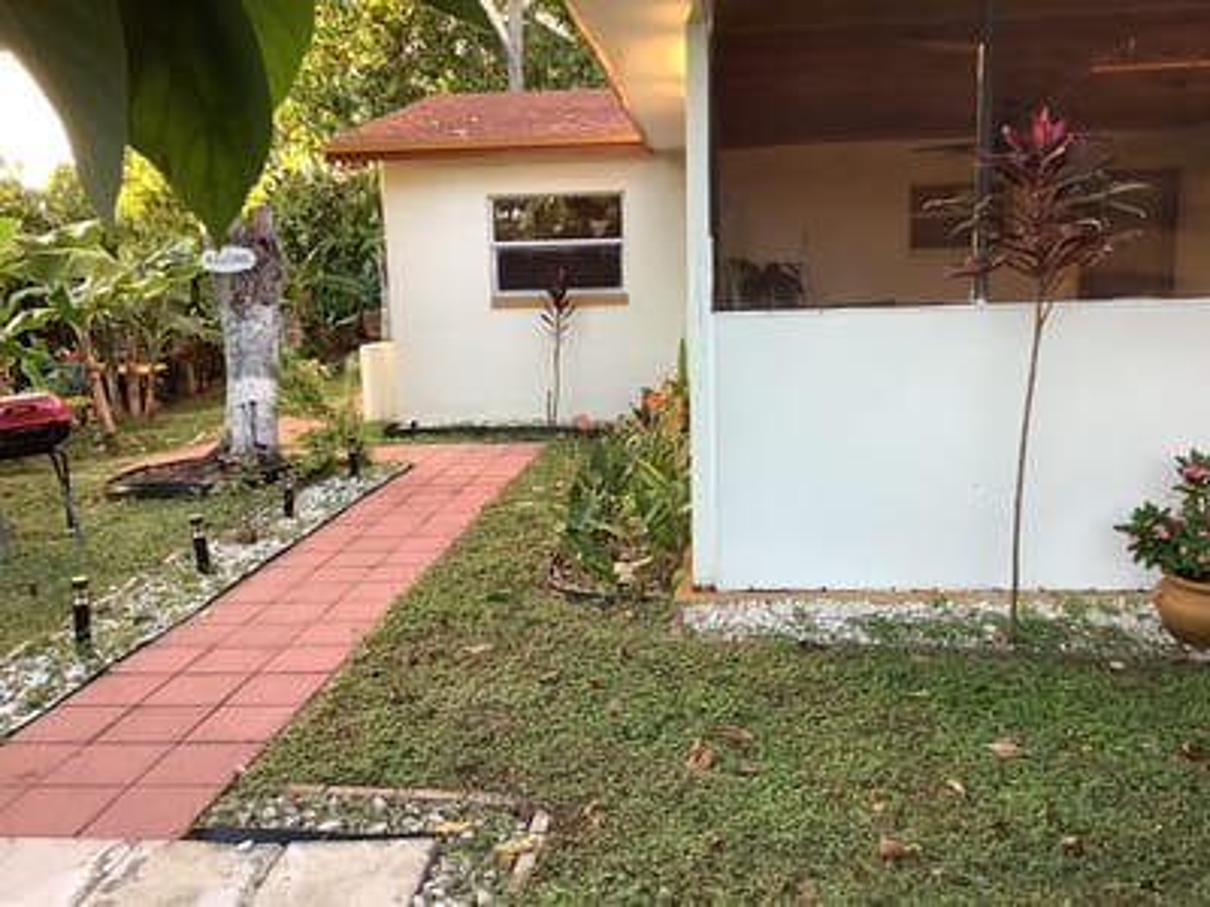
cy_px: 454
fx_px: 1084
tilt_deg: -7.1
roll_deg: +0.5
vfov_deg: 45.4
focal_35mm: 31
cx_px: 605
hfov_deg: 58.4
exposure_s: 1/60
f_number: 2.4
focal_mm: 3.3
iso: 80
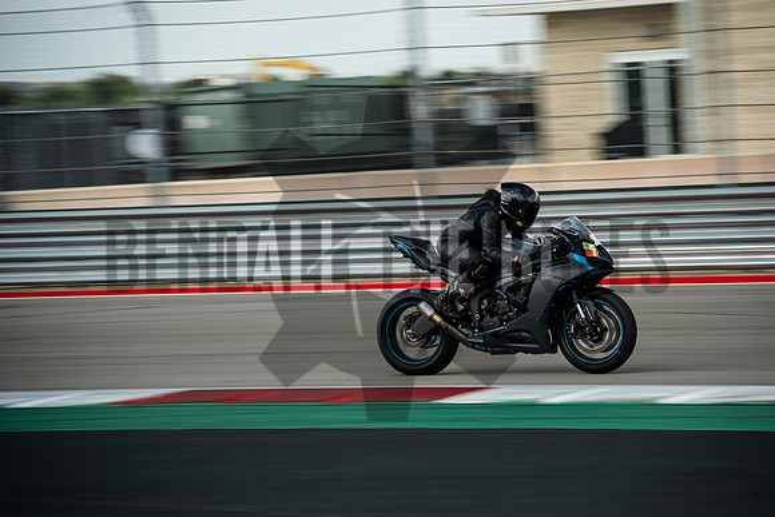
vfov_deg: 9.2
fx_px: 3230
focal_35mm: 150
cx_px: 388
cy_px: 258
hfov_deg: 13.7
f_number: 4.5
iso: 160
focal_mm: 100
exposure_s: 1/200
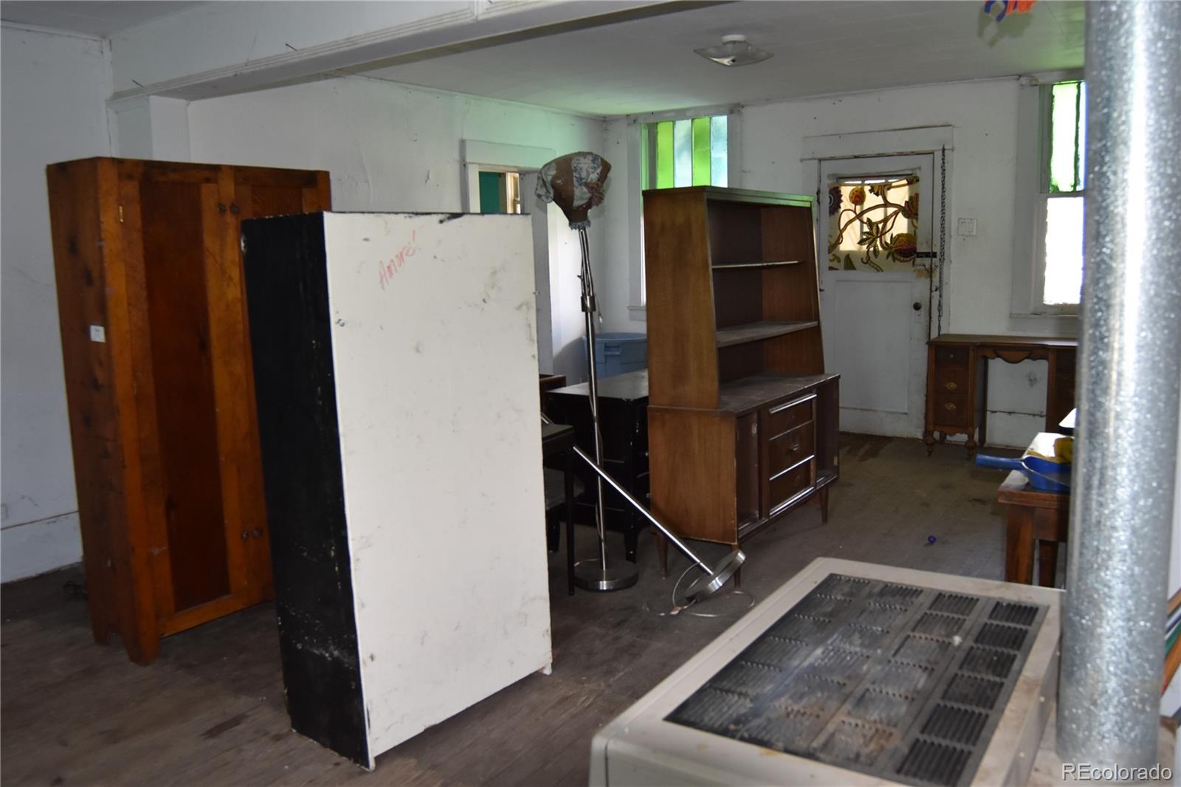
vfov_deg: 47.9
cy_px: 394
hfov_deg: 67.4
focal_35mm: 27
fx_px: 886
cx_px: 590
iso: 800
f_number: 5
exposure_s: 1/100
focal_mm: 18
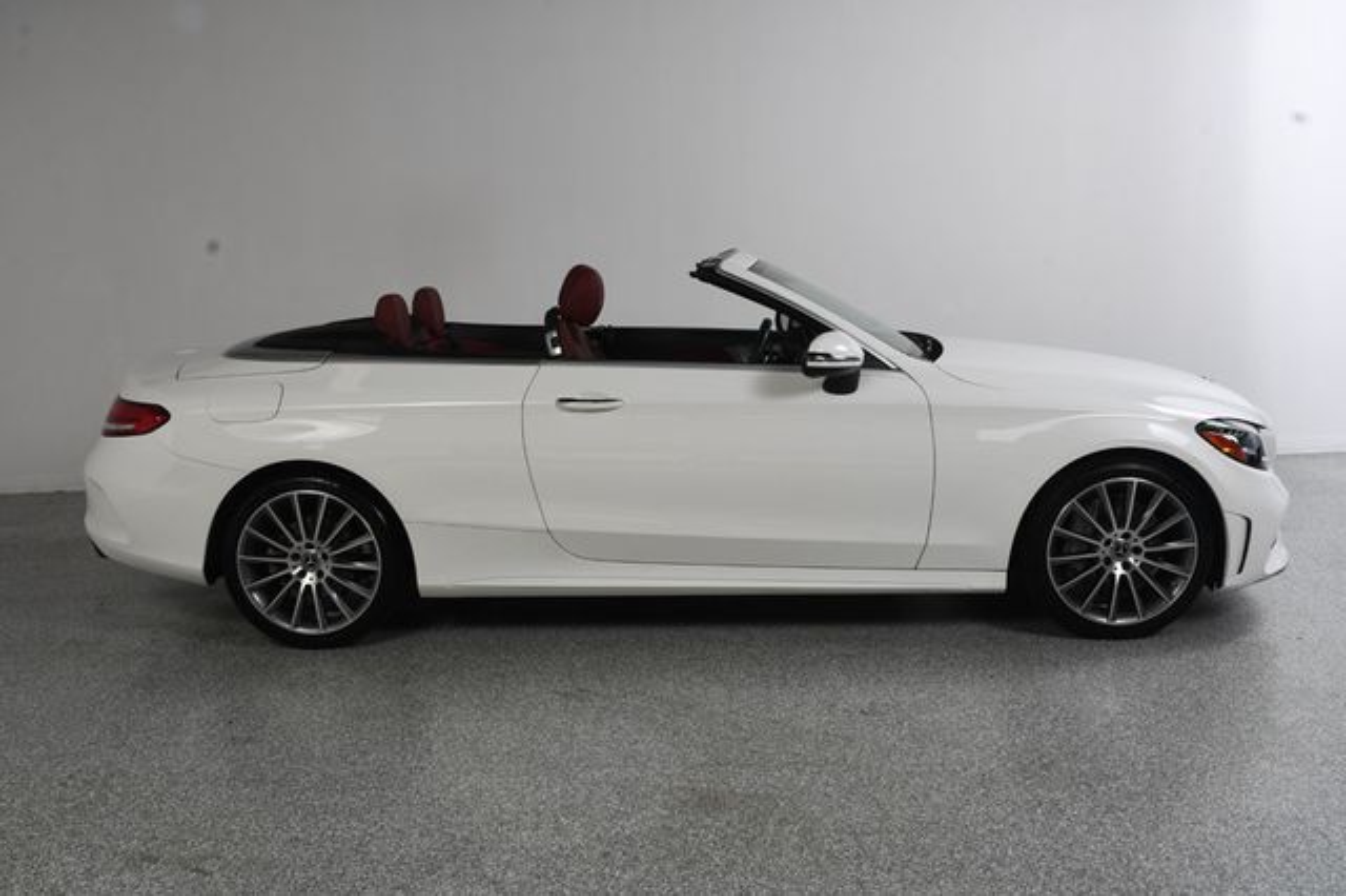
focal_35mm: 33
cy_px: 448
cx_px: 673
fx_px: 1233
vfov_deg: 39.9
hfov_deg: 57.2
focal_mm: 22
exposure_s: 1/160
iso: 100
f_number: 13
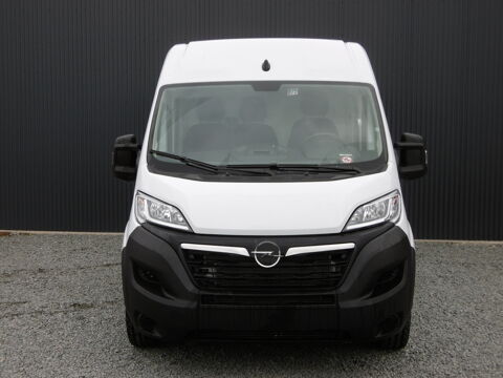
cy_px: 189
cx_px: 252
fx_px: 625
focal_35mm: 43
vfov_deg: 33.6
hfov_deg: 43.9
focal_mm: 7.7
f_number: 3.8
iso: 100
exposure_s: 1/100
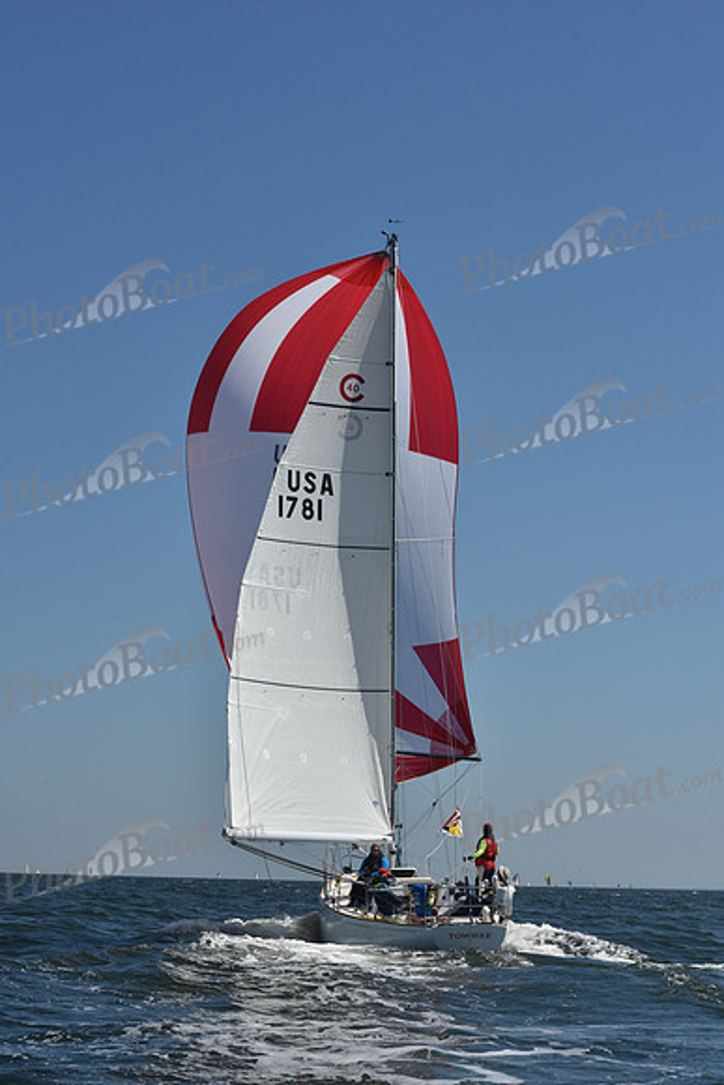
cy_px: 542
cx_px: 362
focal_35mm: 70
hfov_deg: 19.5
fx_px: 2110
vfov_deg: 28.8
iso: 250
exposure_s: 1/1250
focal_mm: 70
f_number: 11
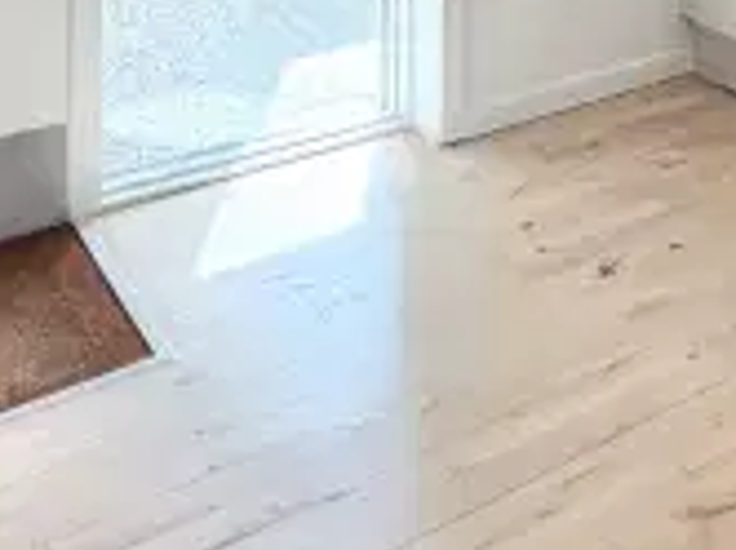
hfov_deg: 35.4
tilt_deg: -1.4
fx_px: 1146
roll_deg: +0.2
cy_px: -350
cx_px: 457
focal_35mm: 54
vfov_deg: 21.1
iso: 80
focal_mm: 2.22
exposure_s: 1/100
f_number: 2.2
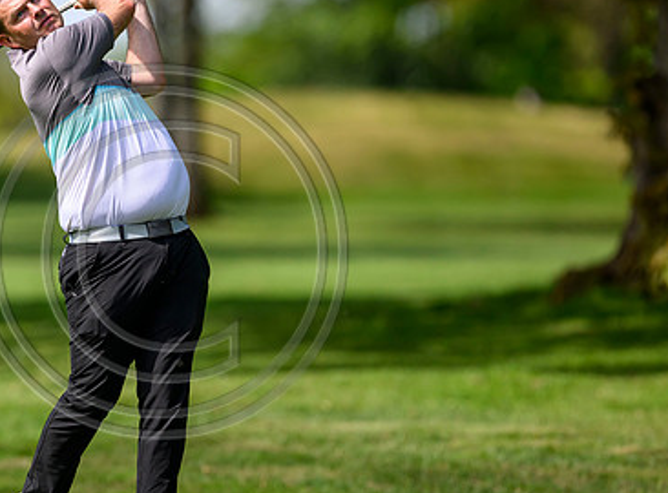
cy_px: 229
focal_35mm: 716
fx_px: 13736
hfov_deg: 2.8
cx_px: 69
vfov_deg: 2.1
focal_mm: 400
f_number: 3.5
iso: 500
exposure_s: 1/4000
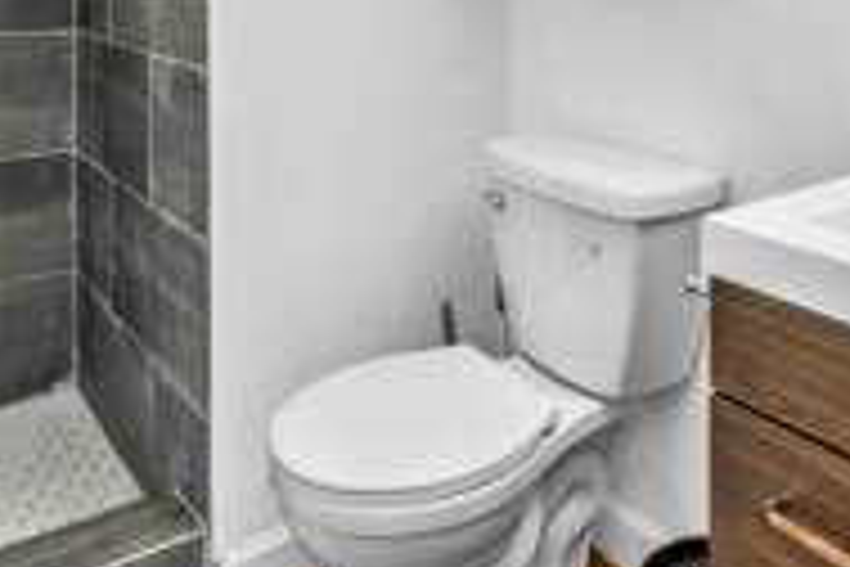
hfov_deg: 50.4
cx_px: 499
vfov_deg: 31.3
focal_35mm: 38
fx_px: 897
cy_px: -50
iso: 160
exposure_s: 1.3
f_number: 8
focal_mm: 10
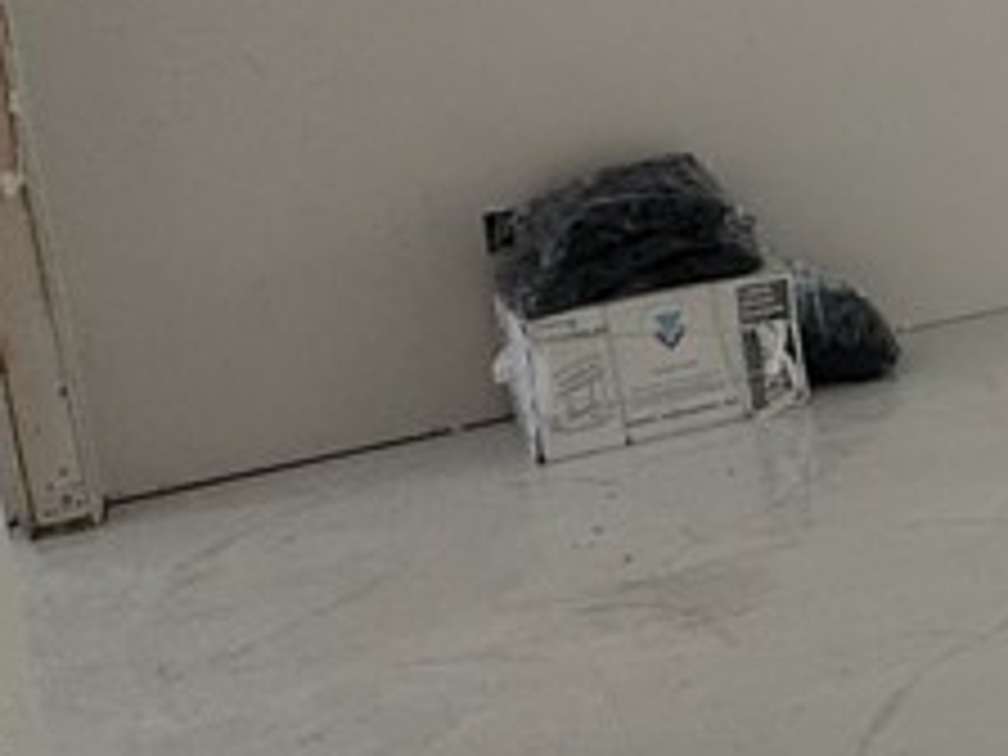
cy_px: 81
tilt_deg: -8.9
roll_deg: +2.6
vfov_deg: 22.4
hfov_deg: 21.9
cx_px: 1706
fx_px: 1864
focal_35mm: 64
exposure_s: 1/99
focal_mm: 2.22
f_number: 2.2
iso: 50
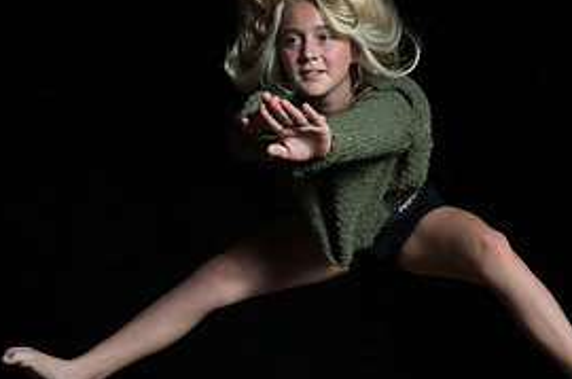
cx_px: 414
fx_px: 1142
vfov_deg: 18.6
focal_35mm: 72
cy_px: 319
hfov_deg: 27.8
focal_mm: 29
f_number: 9
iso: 200
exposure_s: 1/250
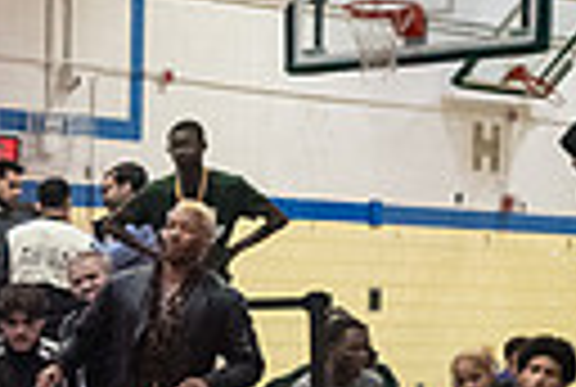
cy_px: 629
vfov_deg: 7.3
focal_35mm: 184
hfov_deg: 10.5
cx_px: -460
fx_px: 2951
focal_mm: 35
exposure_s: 1/320
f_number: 4
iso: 8000
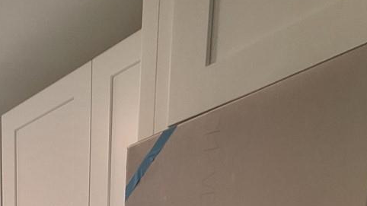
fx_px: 457
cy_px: 445
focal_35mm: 47
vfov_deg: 16.6
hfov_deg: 38.5
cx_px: -5
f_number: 2.2
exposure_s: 1/40
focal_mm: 1.74
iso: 80
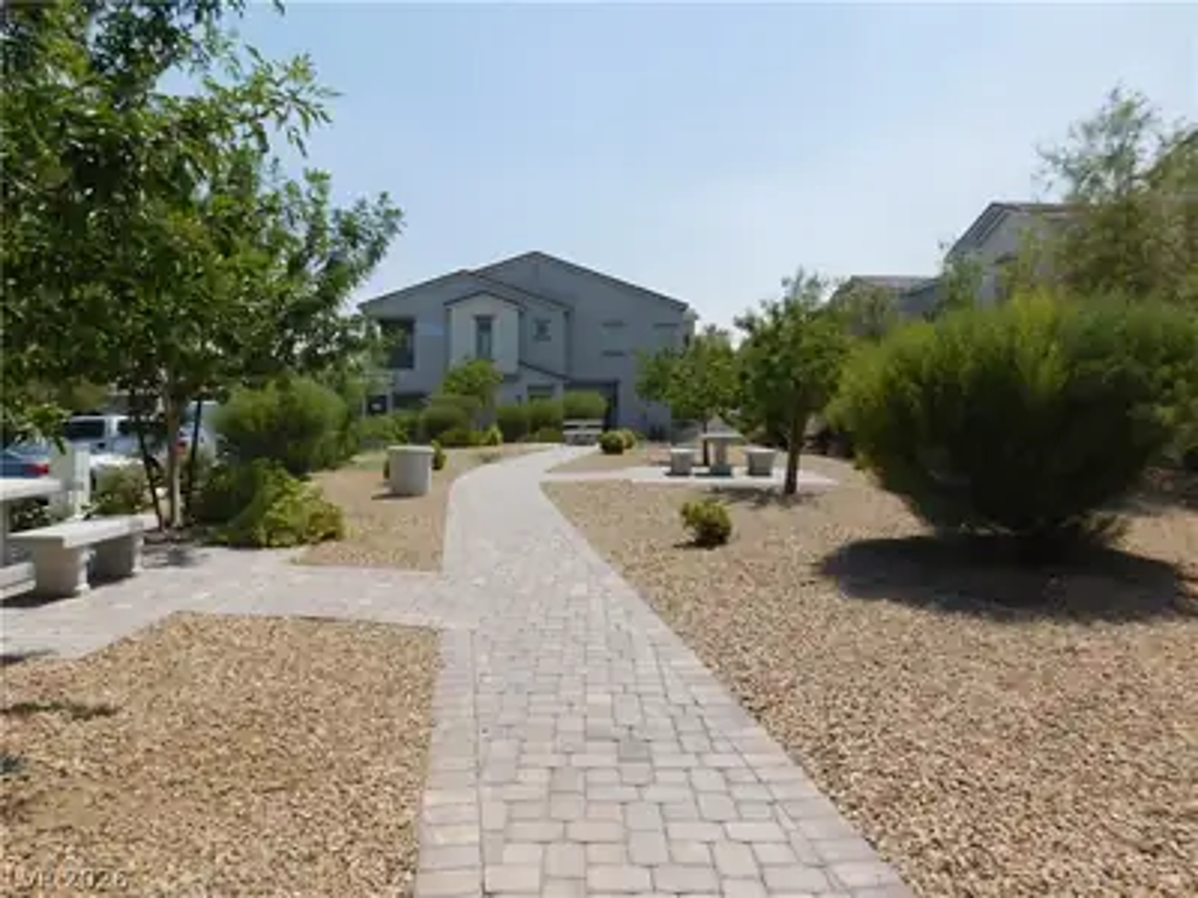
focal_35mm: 23
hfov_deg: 73.9
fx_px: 796
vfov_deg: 58.9
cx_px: 599
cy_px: 449
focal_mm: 4
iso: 125
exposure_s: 1/640
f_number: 6
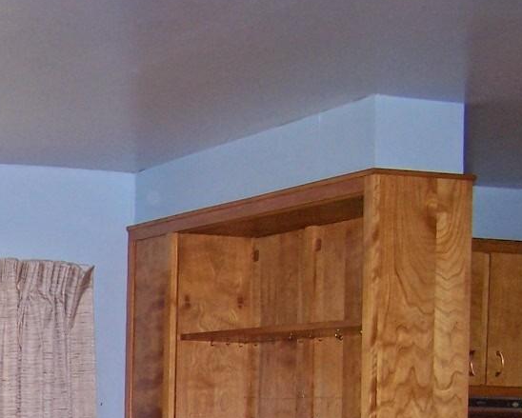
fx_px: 1623
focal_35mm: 105
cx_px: -114
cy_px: 526
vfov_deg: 14.2
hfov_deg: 17.4
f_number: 2.8
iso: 140
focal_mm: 6.3
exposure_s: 1/60
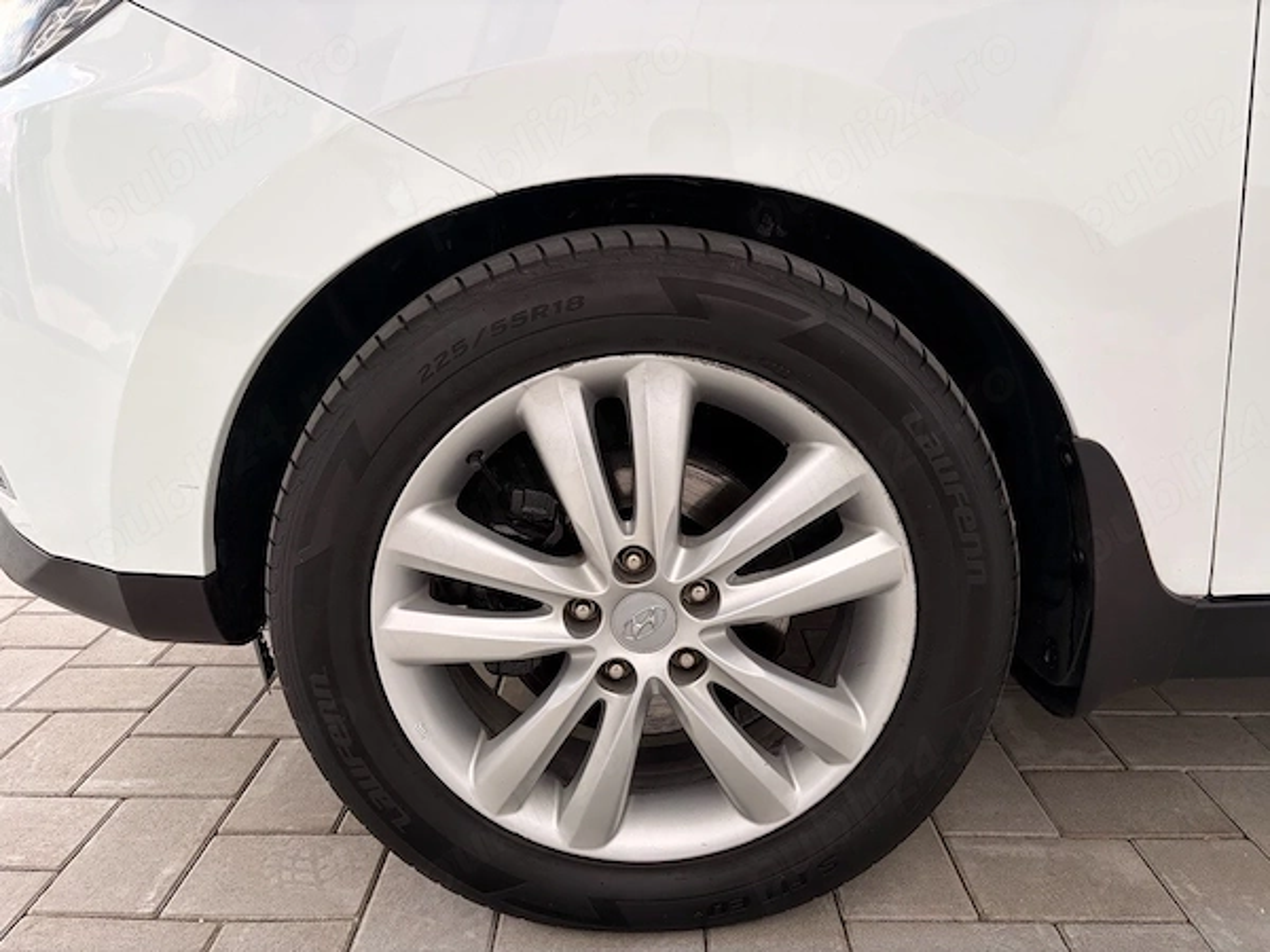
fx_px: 954
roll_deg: +0.4
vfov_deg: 53.1
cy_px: 476
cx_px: 635
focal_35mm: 26
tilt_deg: -14.7
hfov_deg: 67.3
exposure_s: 1/254
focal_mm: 5.96
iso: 40
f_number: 1.6
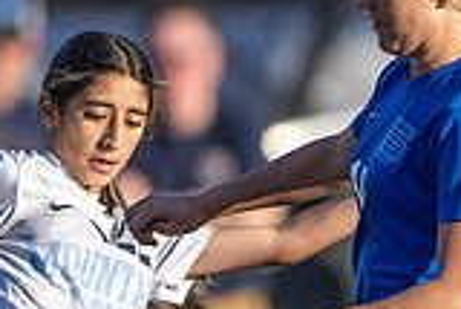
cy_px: 136
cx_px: 629
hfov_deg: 0.8
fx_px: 34093
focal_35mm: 2660
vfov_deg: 0.5
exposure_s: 1/2000
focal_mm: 400
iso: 250
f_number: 2.8
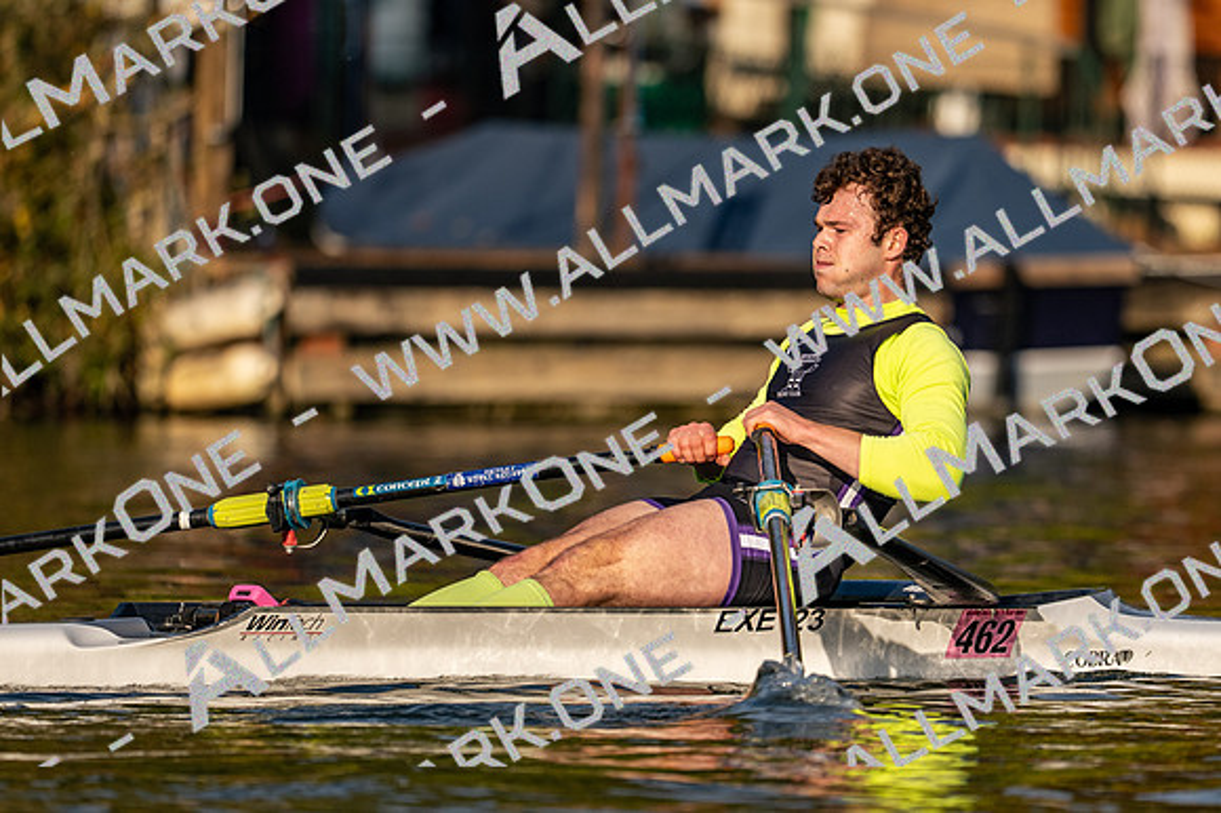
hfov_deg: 3.4
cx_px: 610
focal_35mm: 600
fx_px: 20338
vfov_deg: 2.3
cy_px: 406
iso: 280
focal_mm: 400
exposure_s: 1/2500
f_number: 4.5
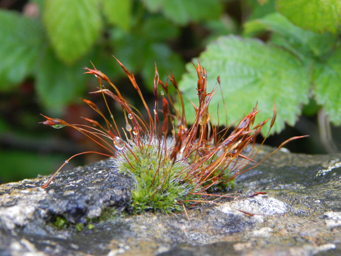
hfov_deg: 15.1
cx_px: 170
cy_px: 128
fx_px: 1290
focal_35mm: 131
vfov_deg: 11.3
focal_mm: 23.4
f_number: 4.8
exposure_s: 1/100
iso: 400
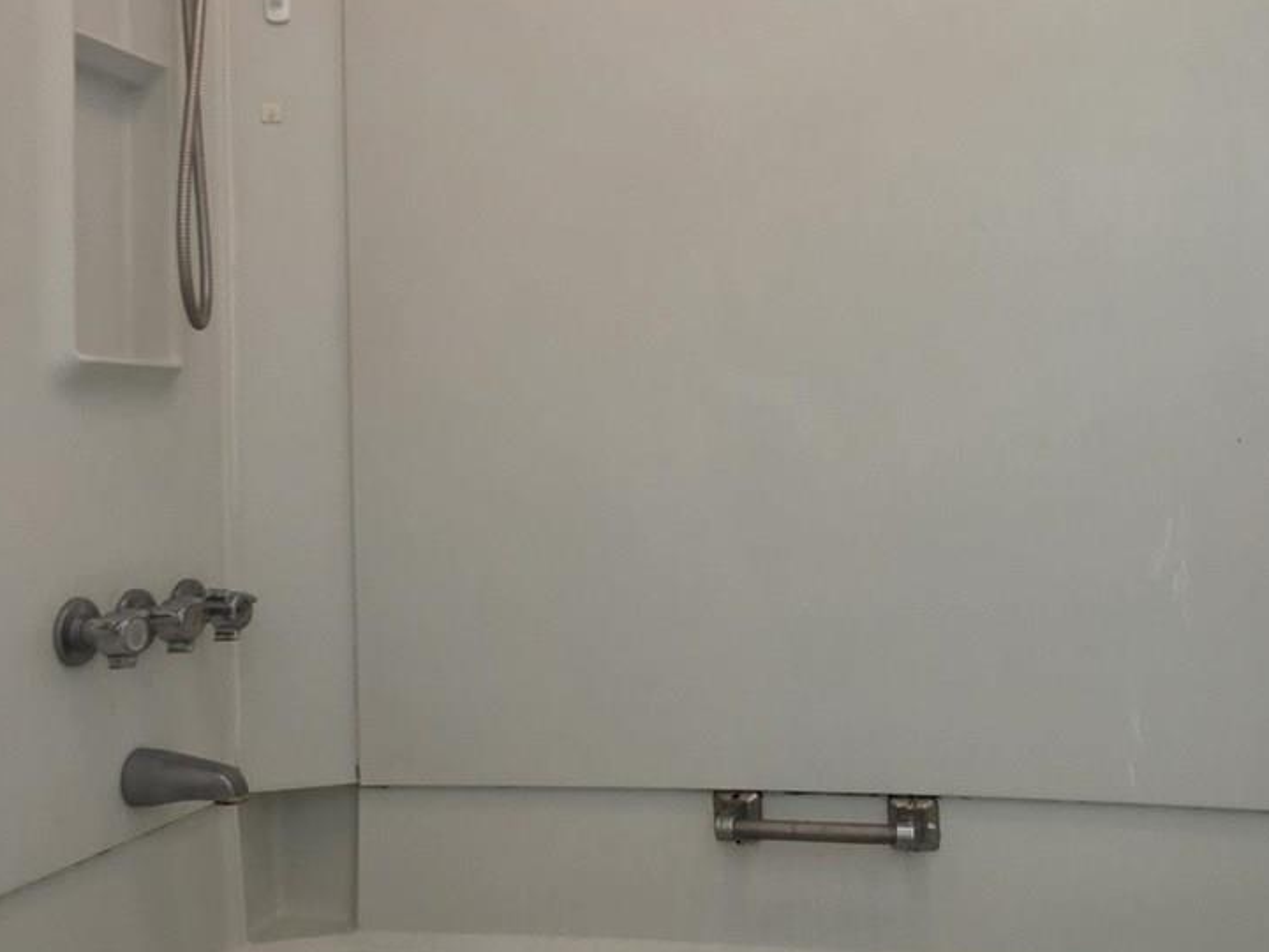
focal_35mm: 37
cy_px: 349
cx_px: 672
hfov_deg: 50.1
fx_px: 1356
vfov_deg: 38.4
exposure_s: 1/60
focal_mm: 2.2
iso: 200
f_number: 1.9
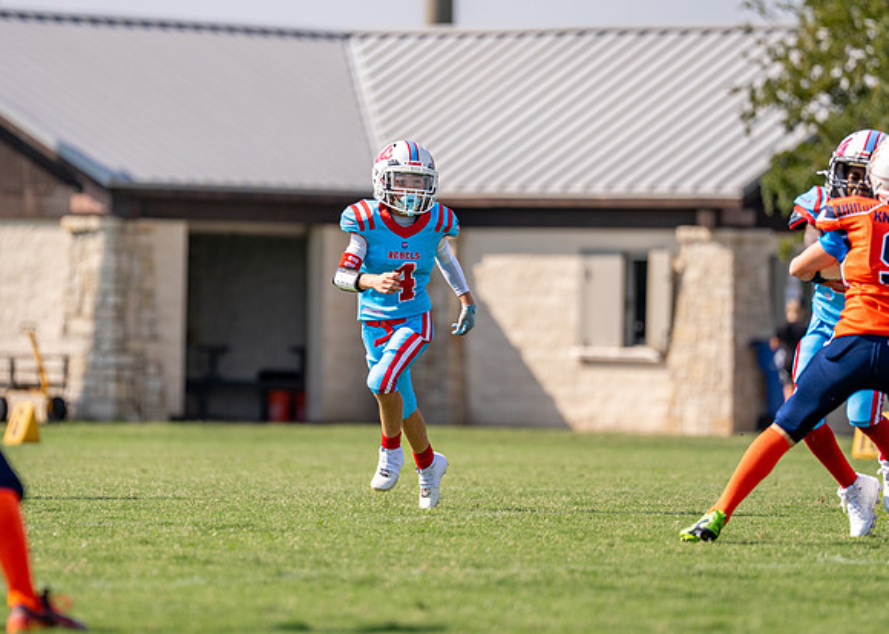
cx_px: 389
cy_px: 280
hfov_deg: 6.4
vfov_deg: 4.6
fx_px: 7982
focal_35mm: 316
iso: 125
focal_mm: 200
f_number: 2.8
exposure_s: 1/2000
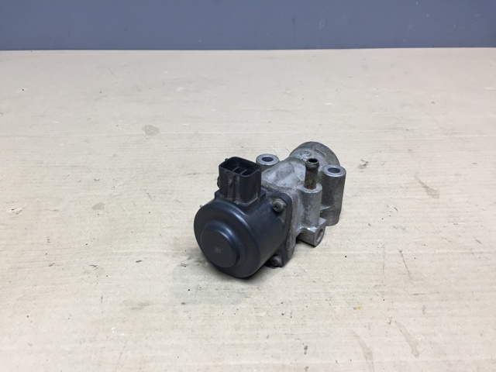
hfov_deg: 61.7
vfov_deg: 48.2
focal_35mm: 29
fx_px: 416
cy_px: 186
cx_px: 248
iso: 50
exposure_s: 1/33
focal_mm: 4.15
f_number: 2.2
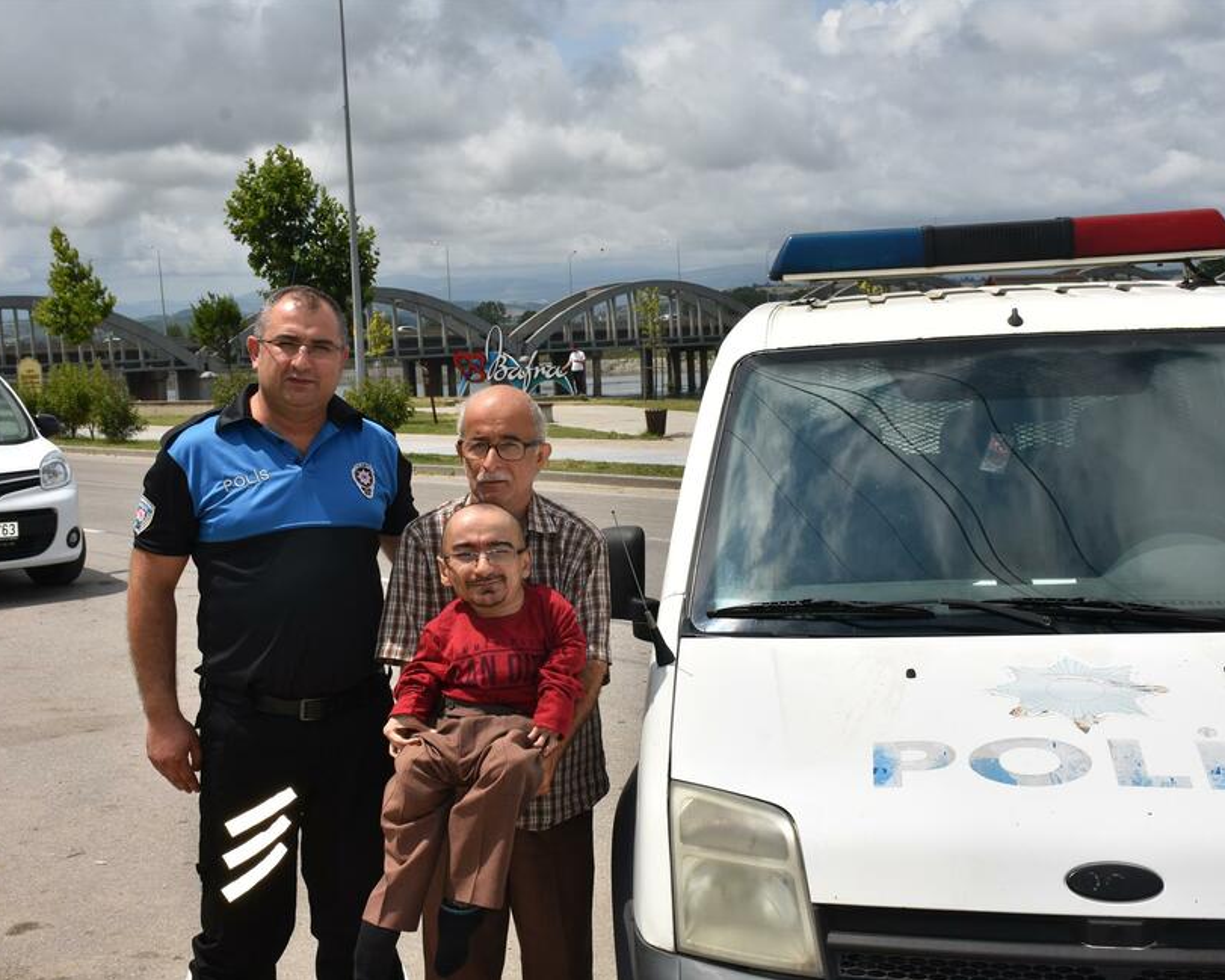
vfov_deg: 29.7
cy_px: 490
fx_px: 1849
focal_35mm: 51
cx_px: 601
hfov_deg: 36.7
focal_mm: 30
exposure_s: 1/250
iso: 100
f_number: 13
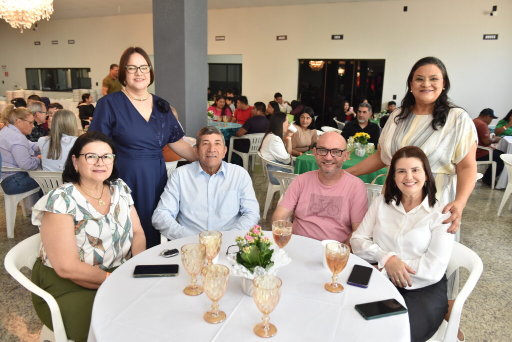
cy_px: 171
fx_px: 384
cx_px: 256
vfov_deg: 47.9
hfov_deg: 67.4
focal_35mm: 27
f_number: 3.2
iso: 1600
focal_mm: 27
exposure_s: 1/125
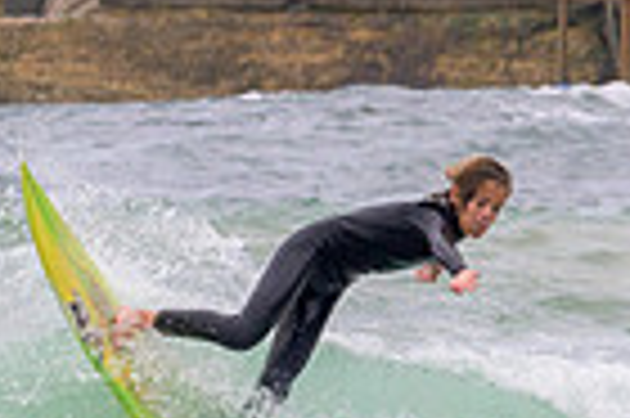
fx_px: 30886
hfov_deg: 1.2
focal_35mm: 1767
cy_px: 406
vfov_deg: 0.8
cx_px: 356
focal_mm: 400
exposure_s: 1/1250
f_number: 11
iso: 1000
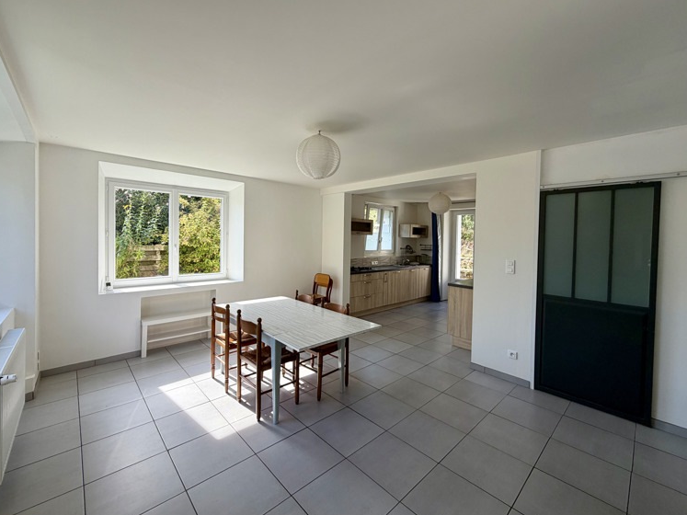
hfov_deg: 98.2
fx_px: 298
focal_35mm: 15
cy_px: 246
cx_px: 341
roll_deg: -0.8
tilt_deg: -1.2
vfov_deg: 81.7
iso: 40
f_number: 2.2
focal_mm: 2.22
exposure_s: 1/160
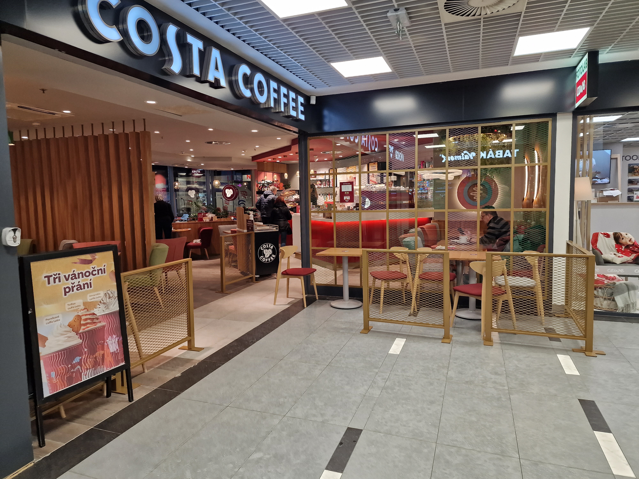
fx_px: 425
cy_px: 240
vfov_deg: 58.9
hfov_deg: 73.9
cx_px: 320
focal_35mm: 23
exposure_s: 1/100
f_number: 1.8
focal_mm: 6.4
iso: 125
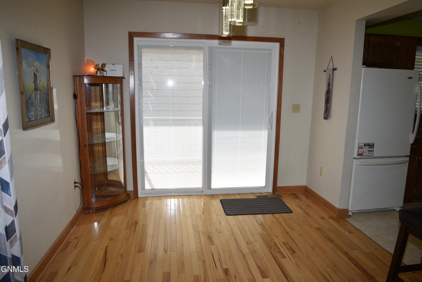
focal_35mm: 24
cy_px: 141
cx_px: 211
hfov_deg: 73.7
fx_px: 281
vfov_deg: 53.1
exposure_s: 1/200
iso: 1000
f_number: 11
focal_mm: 24
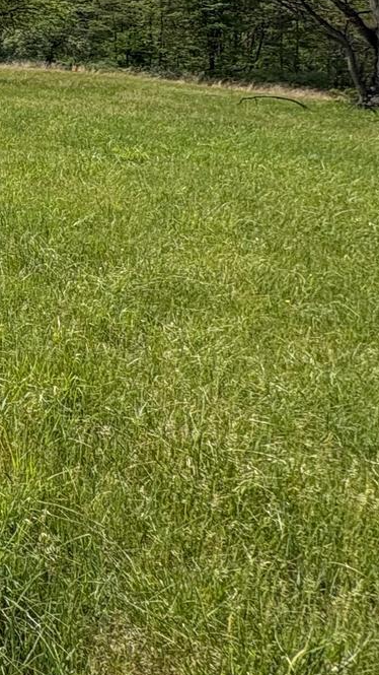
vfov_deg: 38.9
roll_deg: +0.1
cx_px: -604
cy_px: 7
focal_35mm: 47
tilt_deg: -1.7
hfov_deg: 13.8
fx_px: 840
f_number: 2.2
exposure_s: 1/1672
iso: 40
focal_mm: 2.22
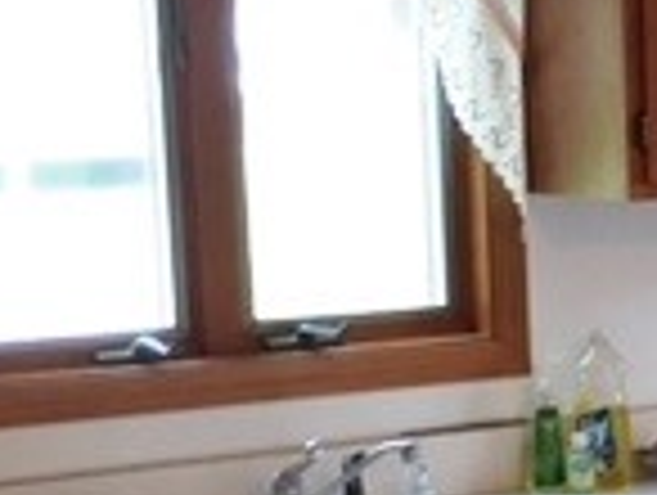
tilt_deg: -8.5
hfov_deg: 14.6
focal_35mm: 127
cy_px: 432
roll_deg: -0.6
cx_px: 922
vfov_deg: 11.6
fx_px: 2414
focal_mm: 4.15
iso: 50
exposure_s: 1/30
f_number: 2.2
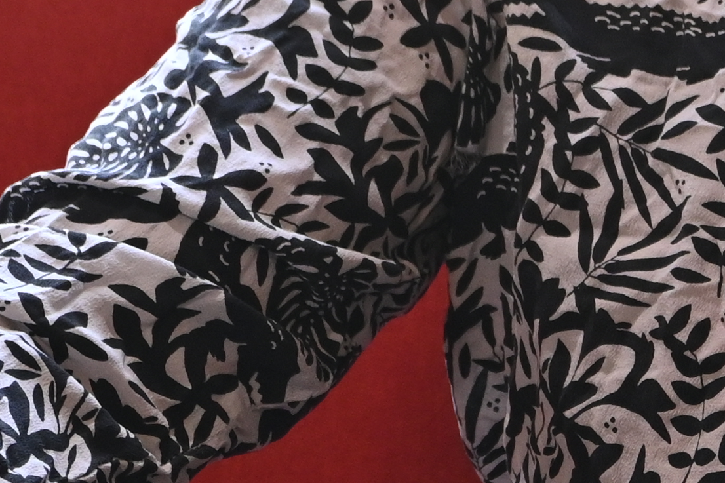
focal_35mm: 755
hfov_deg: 2.7
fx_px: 15202
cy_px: -508
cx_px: 547
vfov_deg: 1.8
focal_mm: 100
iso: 400
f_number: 5
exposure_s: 1/60
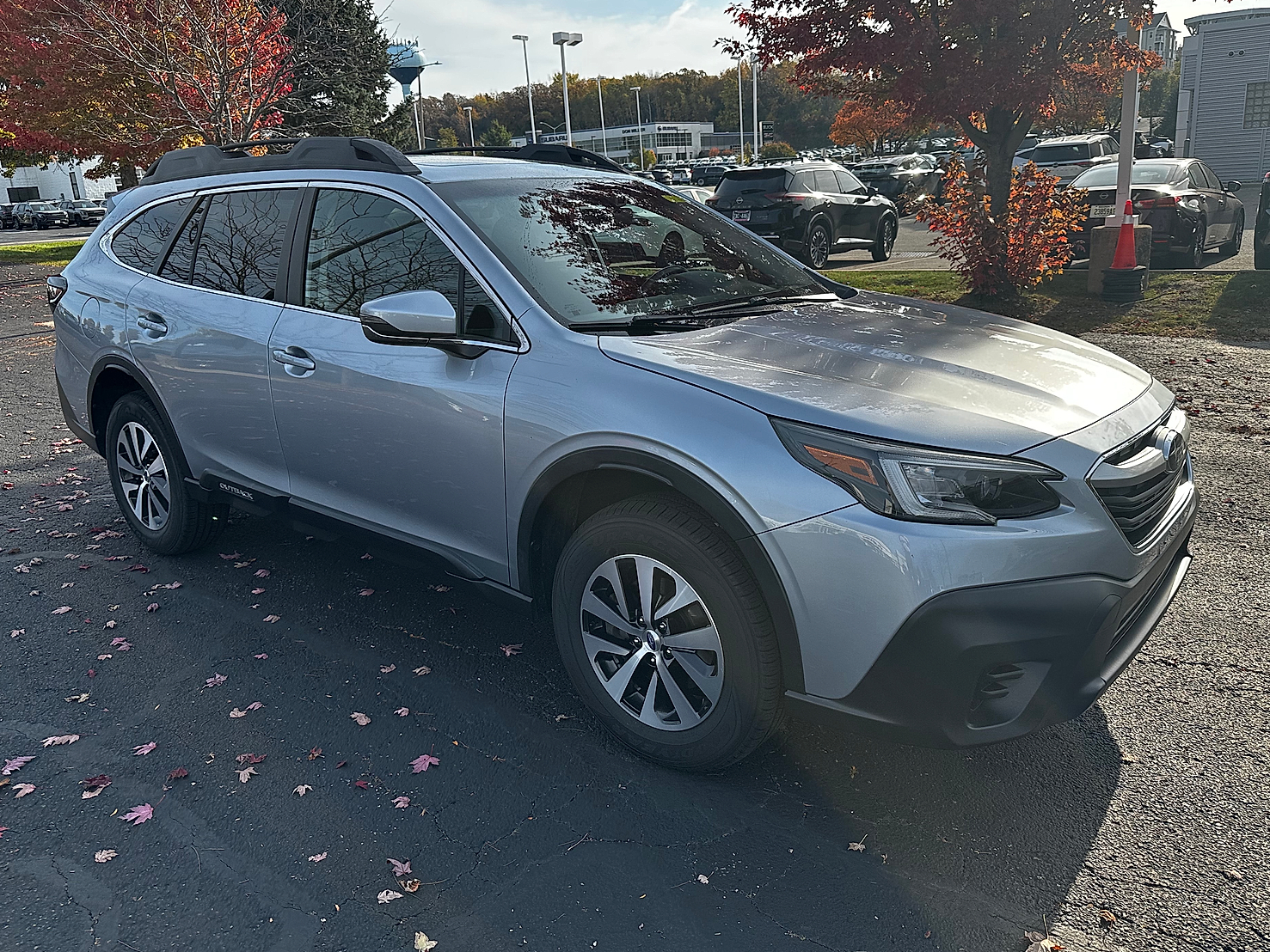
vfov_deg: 53.0
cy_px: 451
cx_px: 647
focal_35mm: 26
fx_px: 954
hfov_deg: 67.3
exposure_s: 1/2028
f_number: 1.78
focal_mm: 6.86
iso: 80
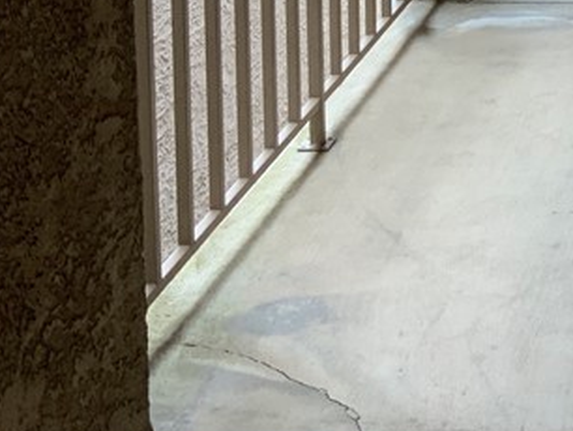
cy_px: -234
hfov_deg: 18.7
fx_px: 1607
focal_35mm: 97
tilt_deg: -7.1
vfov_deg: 14.2
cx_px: 755
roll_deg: -0.2
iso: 25
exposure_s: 1/122
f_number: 1.8
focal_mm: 3
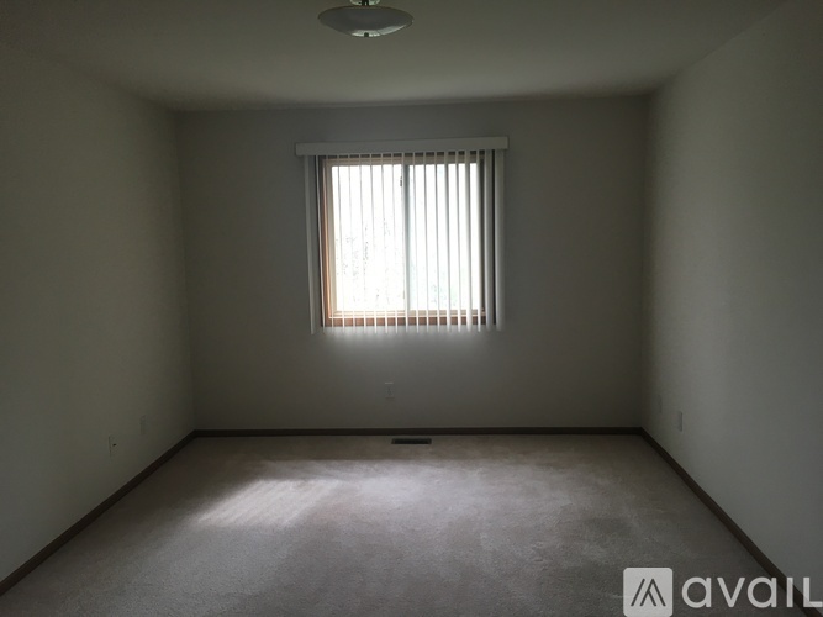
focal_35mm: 29
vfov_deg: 48.2
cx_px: 412
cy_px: 308
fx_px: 689
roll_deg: +1.0
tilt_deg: -6.5
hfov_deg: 61.7
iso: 32
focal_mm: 4.15
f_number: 2.2
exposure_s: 1/30
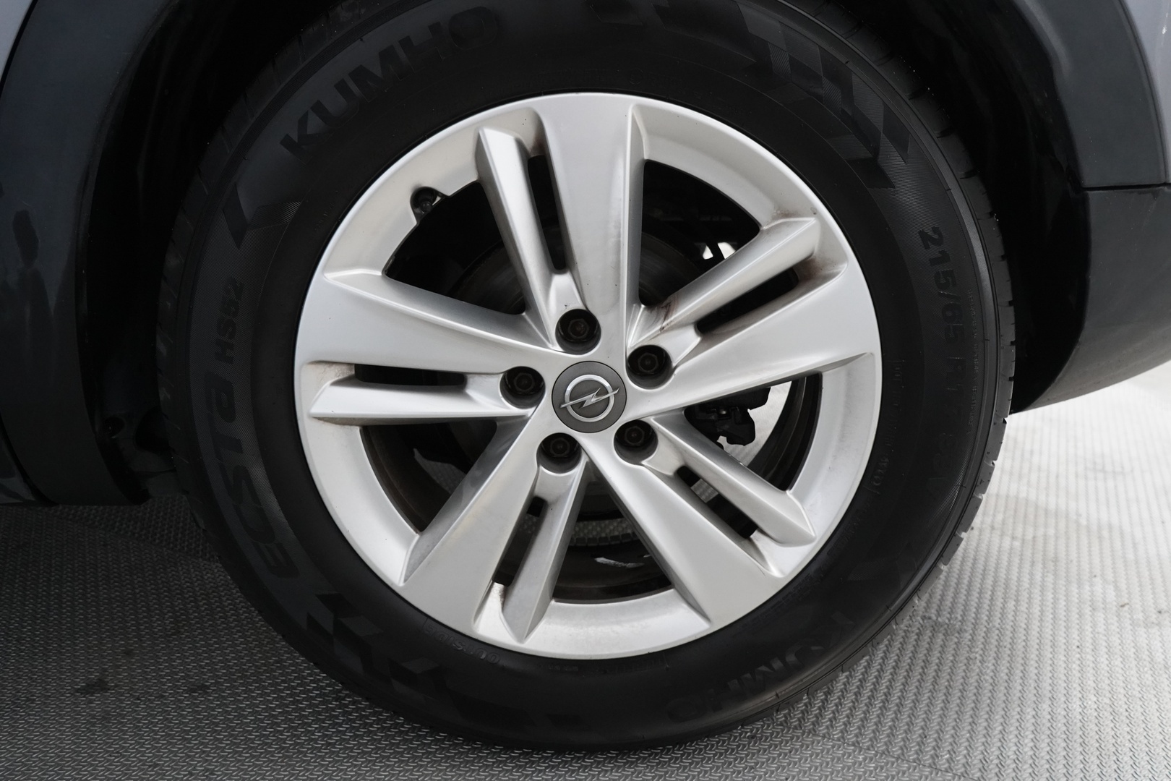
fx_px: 911
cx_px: 586
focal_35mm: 28
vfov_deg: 46.4
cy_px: 390
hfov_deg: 65.5
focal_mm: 28
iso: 5000
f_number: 6.3
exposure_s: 1/60
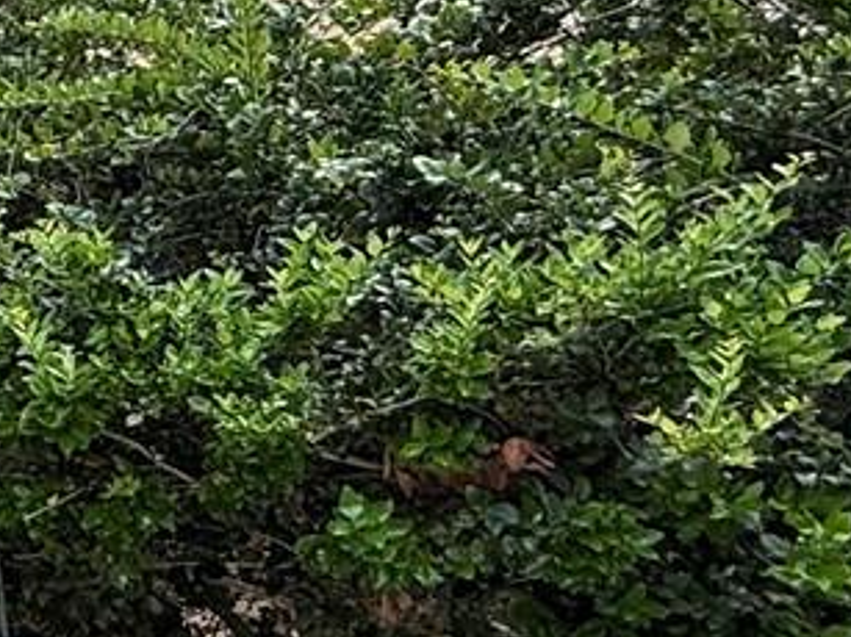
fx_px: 1794
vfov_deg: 20.2
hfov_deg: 20.3
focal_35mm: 73
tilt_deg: +22.8
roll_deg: -0.4
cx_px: -621
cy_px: 310
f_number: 2.2
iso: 50
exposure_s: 1/451
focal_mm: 2.22
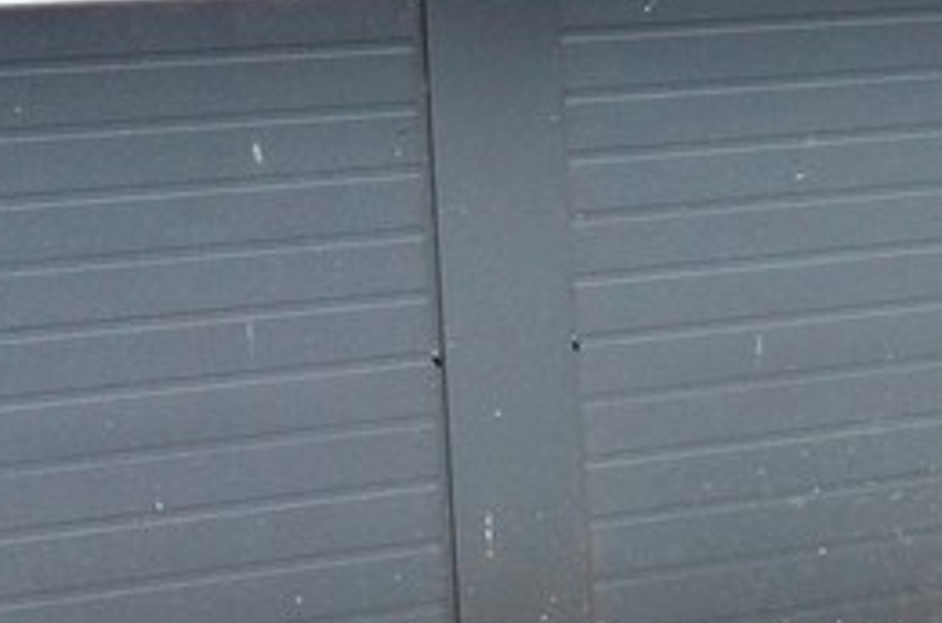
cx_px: 2072
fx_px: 4815
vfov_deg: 7.4
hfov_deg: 10.1
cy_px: 243
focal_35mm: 184
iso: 125
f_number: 7.1
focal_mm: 25
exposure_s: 1/1000
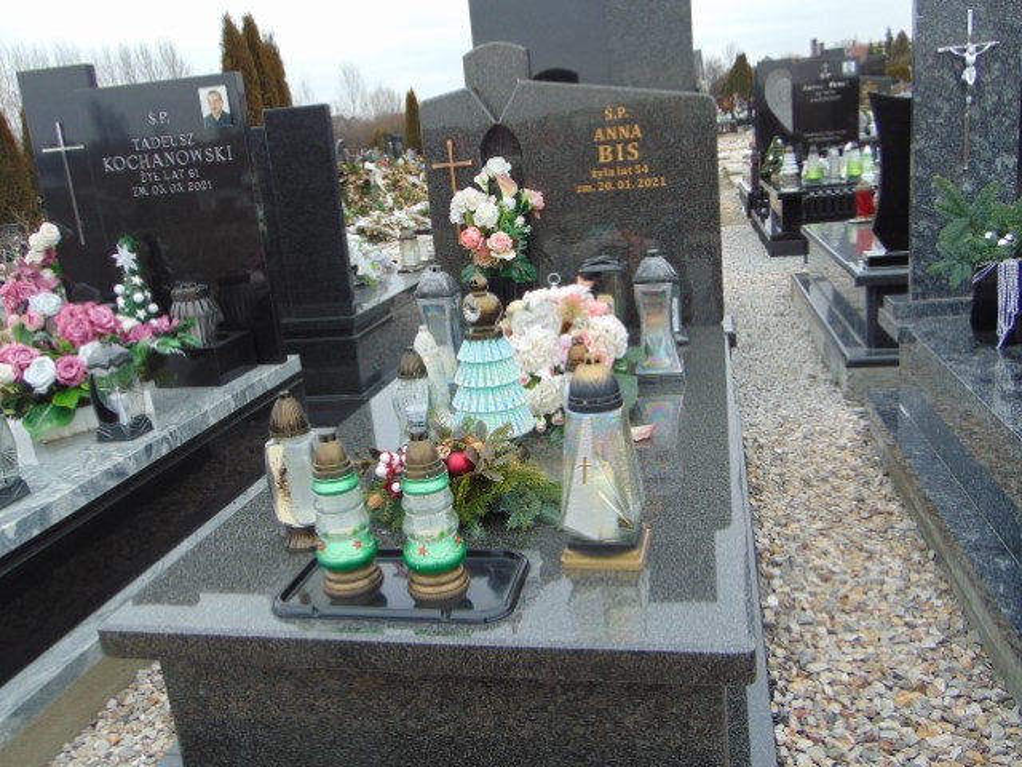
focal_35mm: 30
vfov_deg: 46.8
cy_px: 384
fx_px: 886
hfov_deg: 60.0
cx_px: 511
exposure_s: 1/80
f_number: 3.1
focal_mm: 5.4
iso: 80
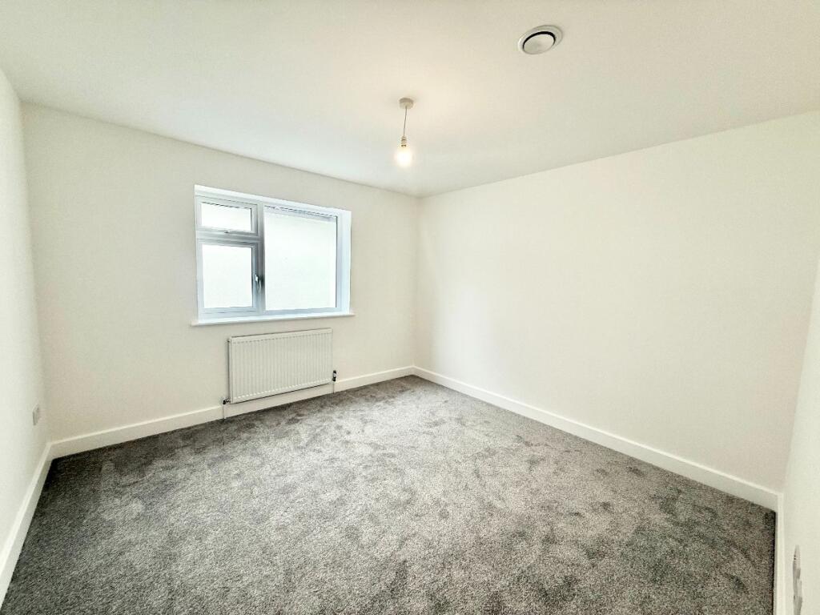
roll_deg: -1.9
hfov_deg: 102.1
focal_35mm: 14
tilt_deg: -5.0
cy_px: 308
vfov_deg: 85.7
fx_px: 332
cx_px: 410
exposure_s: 1/126
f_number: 2.2
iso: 64
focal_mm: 2.22
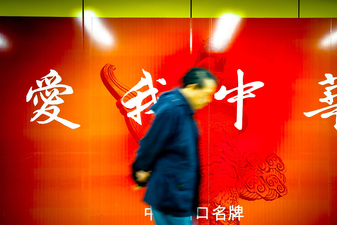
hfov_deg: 33.9
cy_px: 118
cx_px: 182
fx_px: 552
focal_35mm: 59
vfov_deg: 23.0
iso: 1250
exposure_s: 1/30
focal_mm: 42
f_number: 5.6
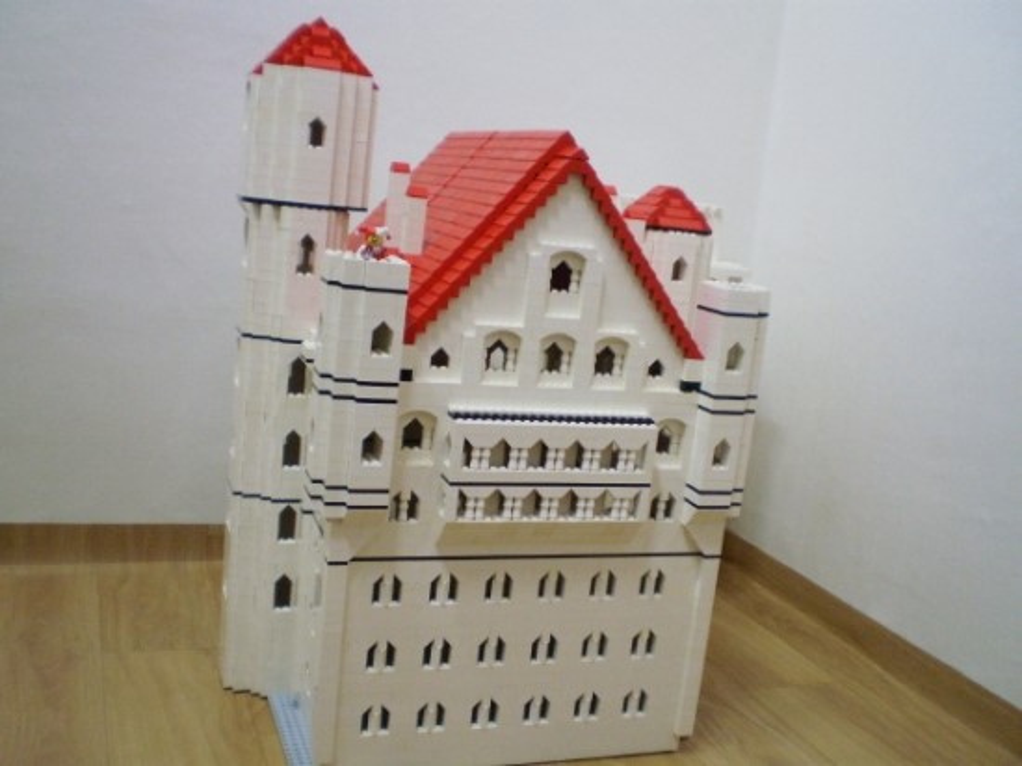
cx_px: 511
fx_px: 1062
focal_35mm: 36
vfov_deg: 39.6
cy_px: 383
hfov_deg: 51.4
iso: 400
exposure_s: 1/40
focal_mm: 6.3
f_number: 3.1
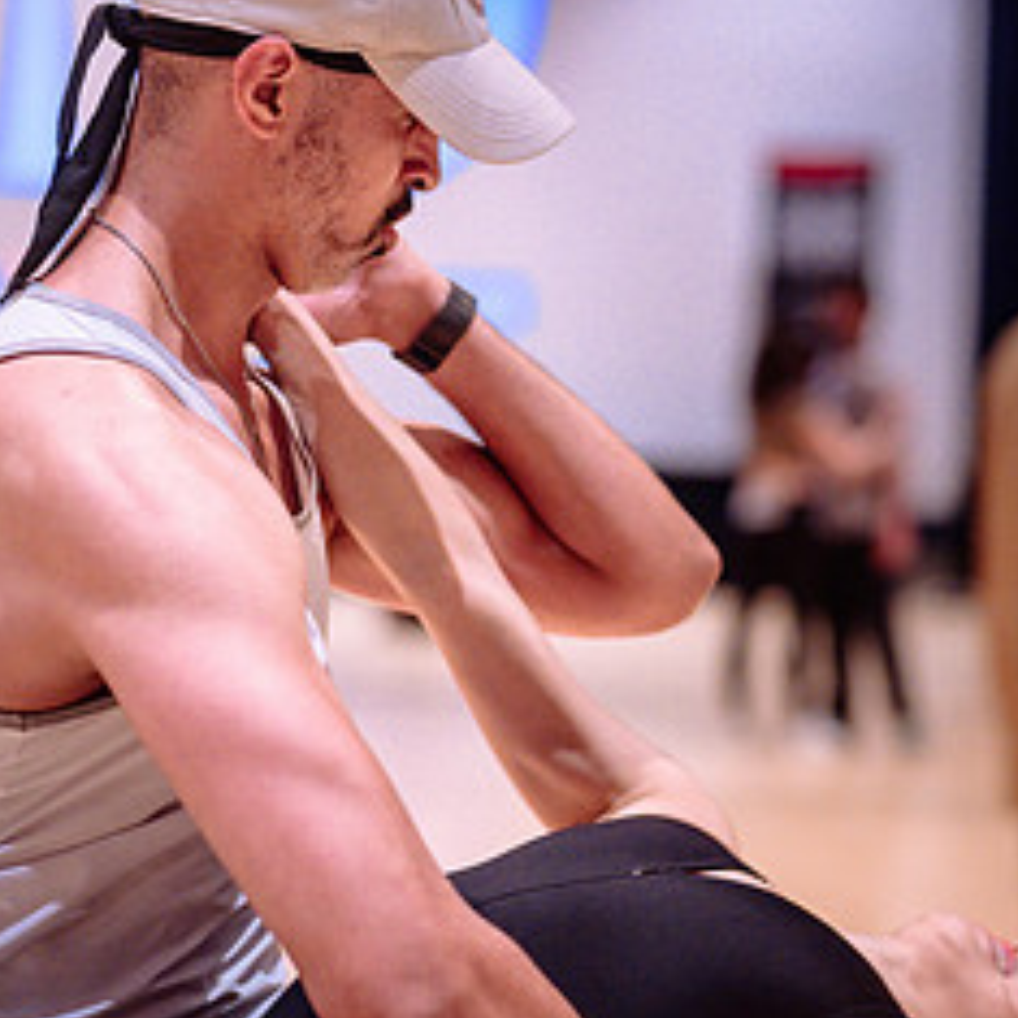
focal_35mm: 110
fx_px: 3660
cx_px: 492
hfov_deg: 15.8
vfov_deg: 15.8
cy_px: 617
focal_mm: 50
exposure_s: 1/250
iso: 1600
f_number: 1.4
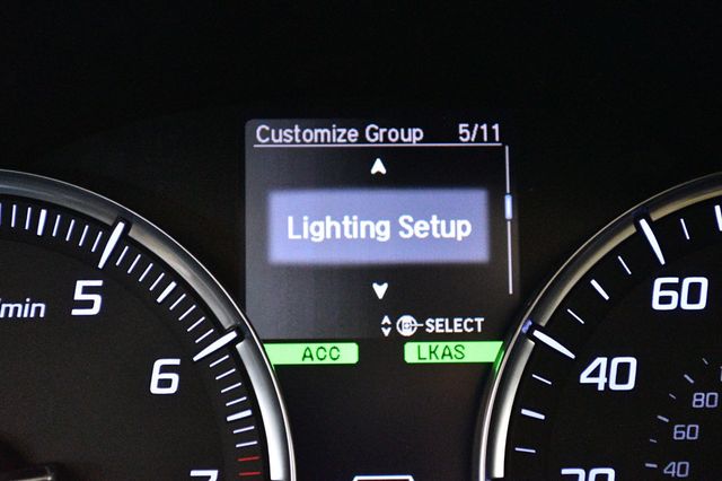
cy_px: 240
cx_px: 361
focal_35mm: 82
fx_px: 1644
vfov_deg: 16.6
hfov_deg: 24.8
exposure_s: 1/60
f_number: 5.6
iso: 11400
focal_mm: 55
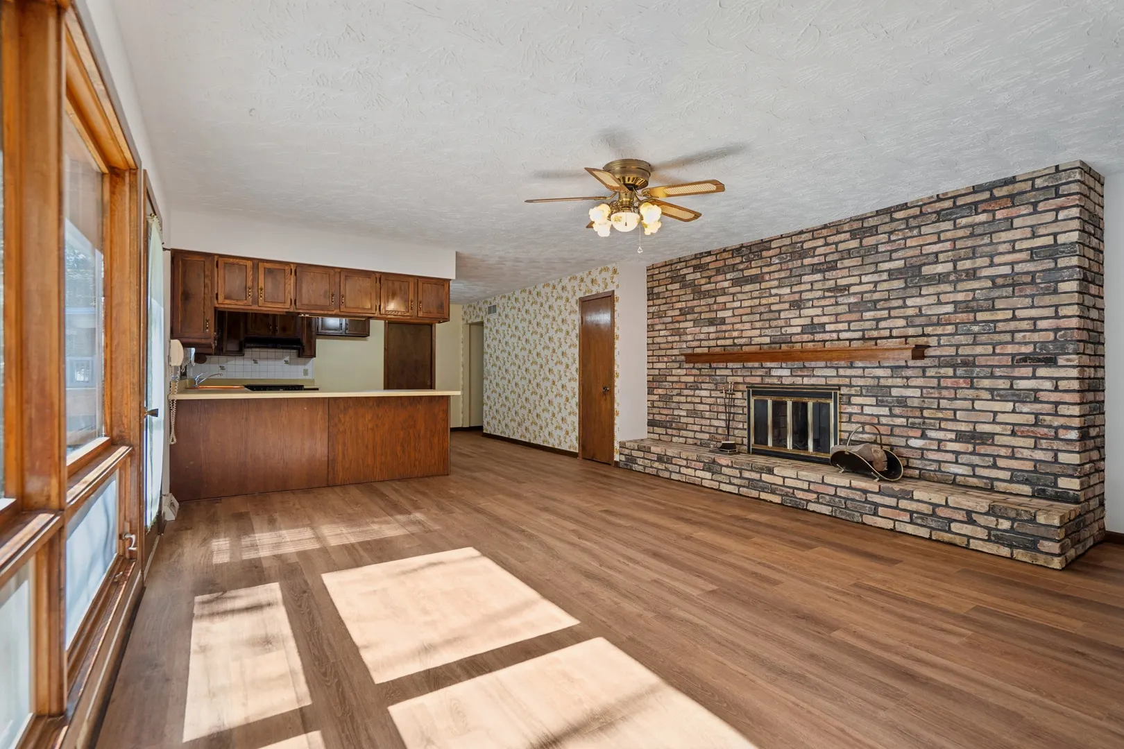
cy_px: 374
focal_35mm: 16
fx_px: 500
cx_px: 562
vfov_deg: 73.7
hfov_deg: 96.7
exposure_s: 1/30
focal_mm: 16
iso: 80
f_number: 4
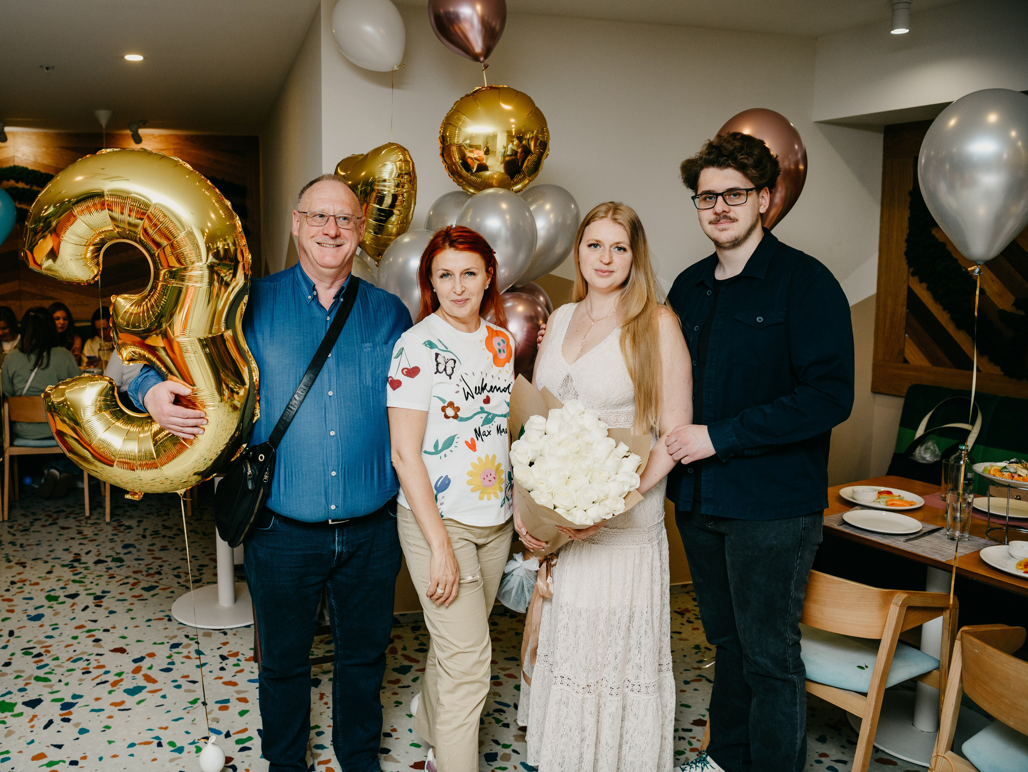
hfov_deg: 62.9
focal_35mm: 28
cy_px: 357
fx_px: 830
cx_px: 405
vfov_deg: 49.8
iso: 250
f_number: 3.5
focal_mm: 24
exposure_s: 1/160
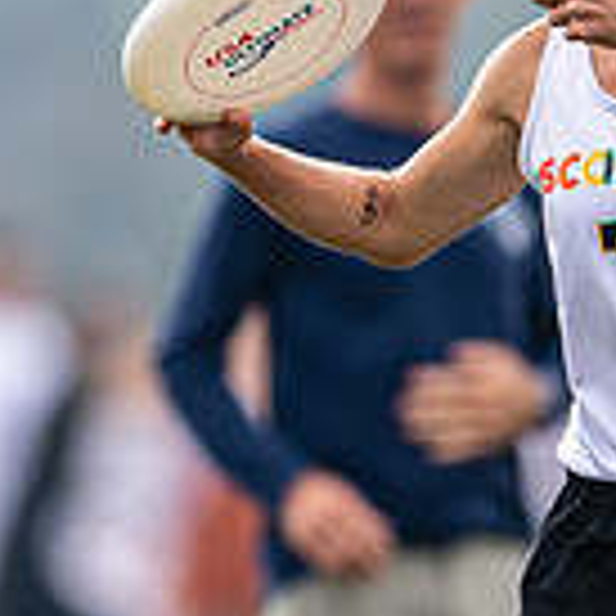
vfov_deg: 0.9
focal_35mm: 2050
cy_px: 325
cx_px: 772
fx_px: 41273
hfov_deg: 0.9
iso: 200
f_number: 2.8
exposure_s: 1/1250
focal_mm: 400
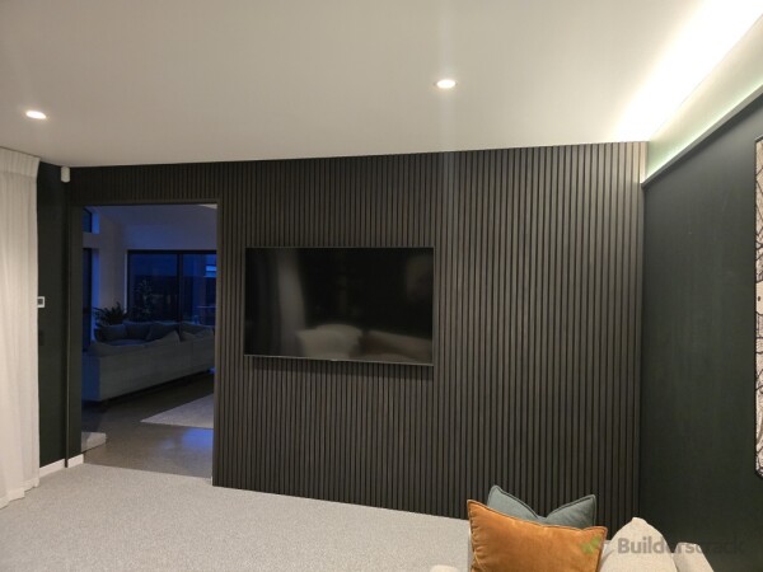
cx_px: 382
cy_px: 286
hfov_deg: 73.9
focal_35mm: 23
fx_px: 507
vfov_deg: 58.9
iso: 1250
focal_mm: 6.3
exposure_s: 1/100
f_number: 1.7
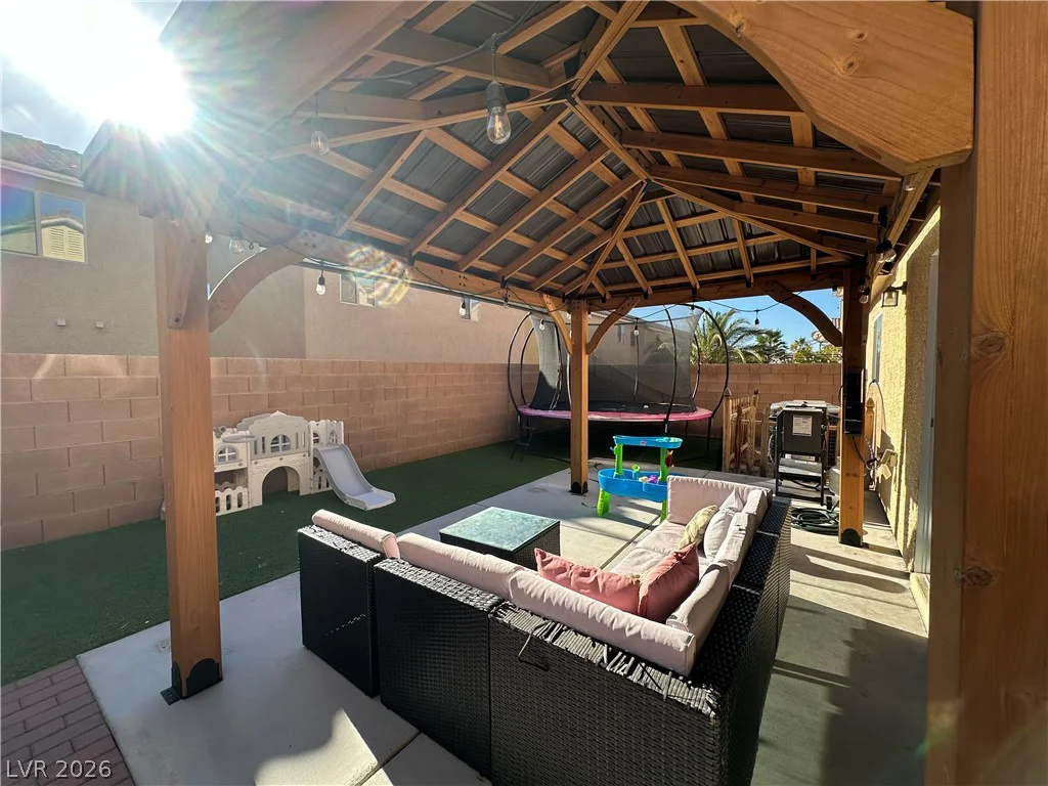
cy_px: 393
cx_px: 524
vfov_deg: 85.7
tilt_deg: -3.6
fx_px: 424
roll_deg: -0.4
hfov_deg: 102.1
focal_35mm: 14
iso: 40
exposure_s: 1/670
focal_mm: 2.22
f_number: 2.2
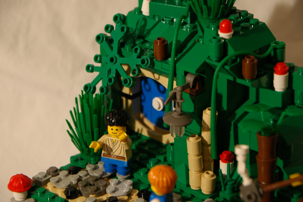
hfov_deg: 16.1
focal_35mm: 128
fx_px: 1072
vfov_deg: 10.7
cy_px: 101
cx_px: 152
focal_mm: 85
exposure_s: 1/15
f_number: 5.3
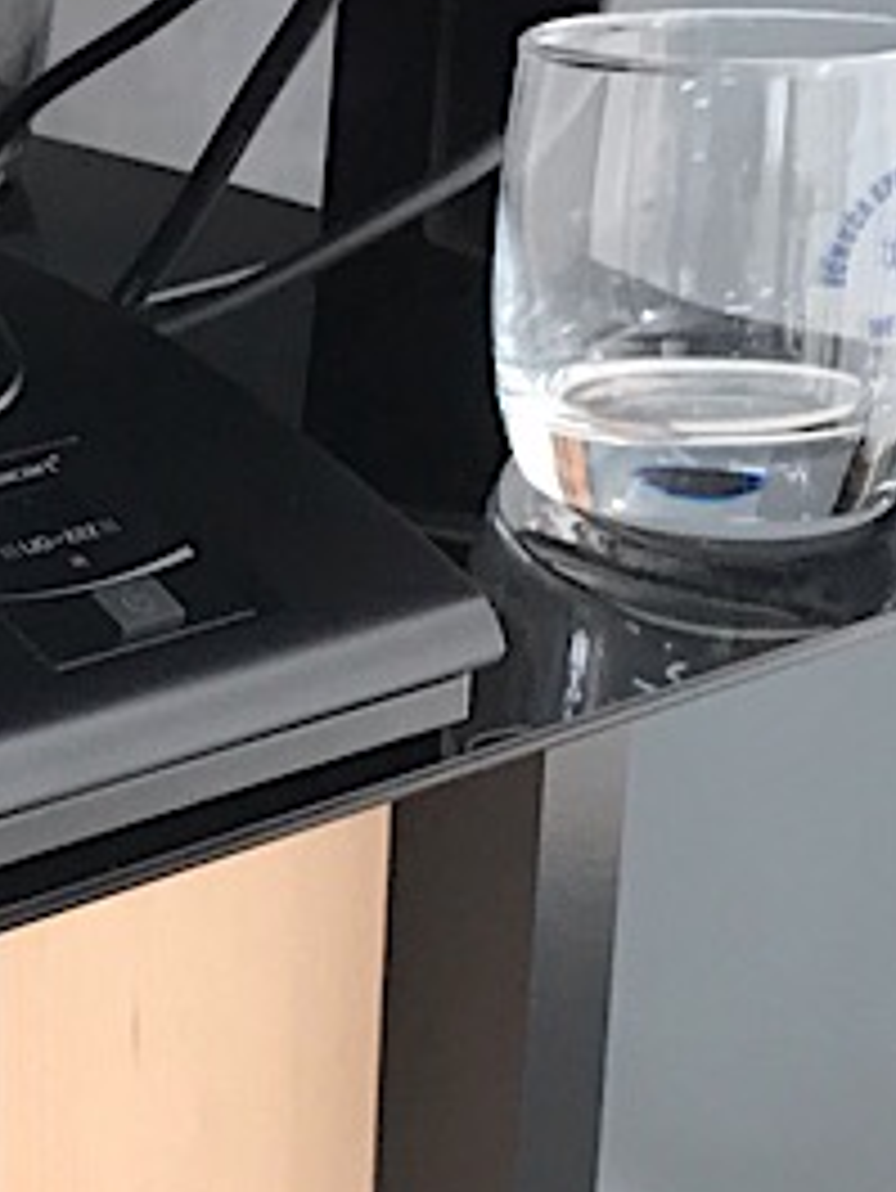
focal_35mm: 108
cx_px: -153
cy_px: 747
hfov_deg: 13.4
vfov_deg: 18.2
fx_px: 3724
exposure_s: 1/33
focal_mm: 3.99
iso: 25
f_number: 1.8
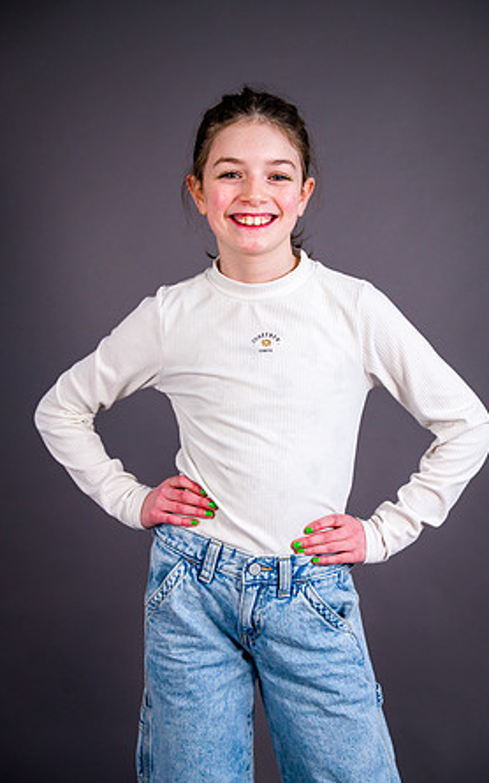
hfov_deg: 18.1
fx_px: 1536
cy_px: 394
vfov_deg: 28.6
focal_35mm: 72
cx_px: 259
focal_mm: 70
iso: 1000
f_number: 3.5
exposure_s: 1/200
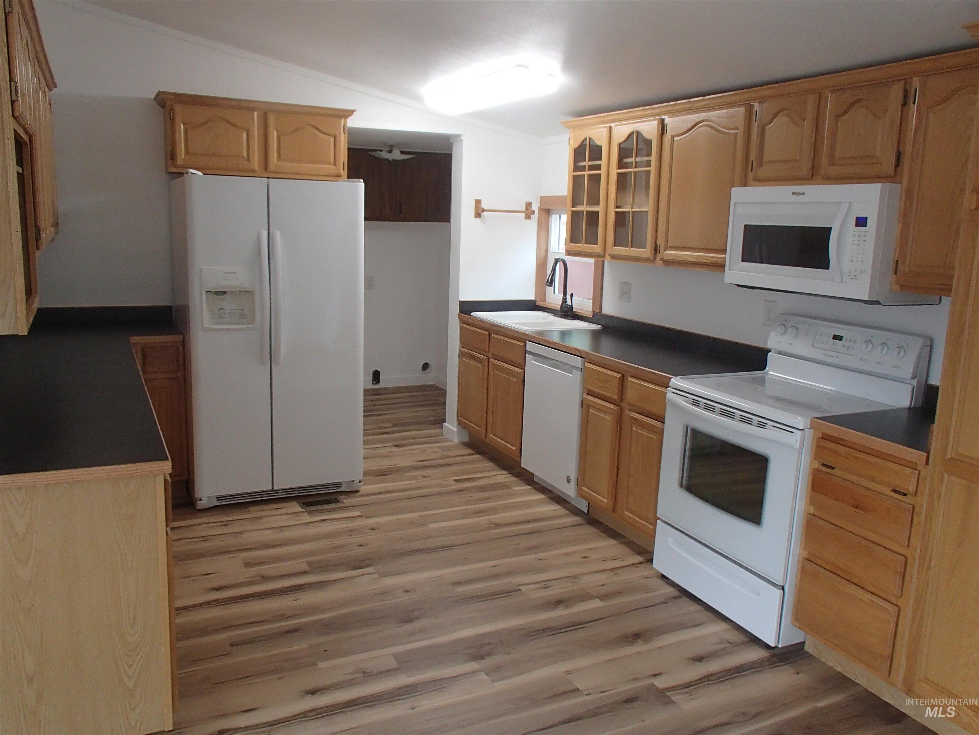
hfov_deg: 63.4
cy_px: 368
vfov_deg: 49.7
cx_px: 490
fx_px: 792
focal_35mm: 28
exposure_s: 1/30
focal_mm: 5
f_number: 3.9
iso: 250
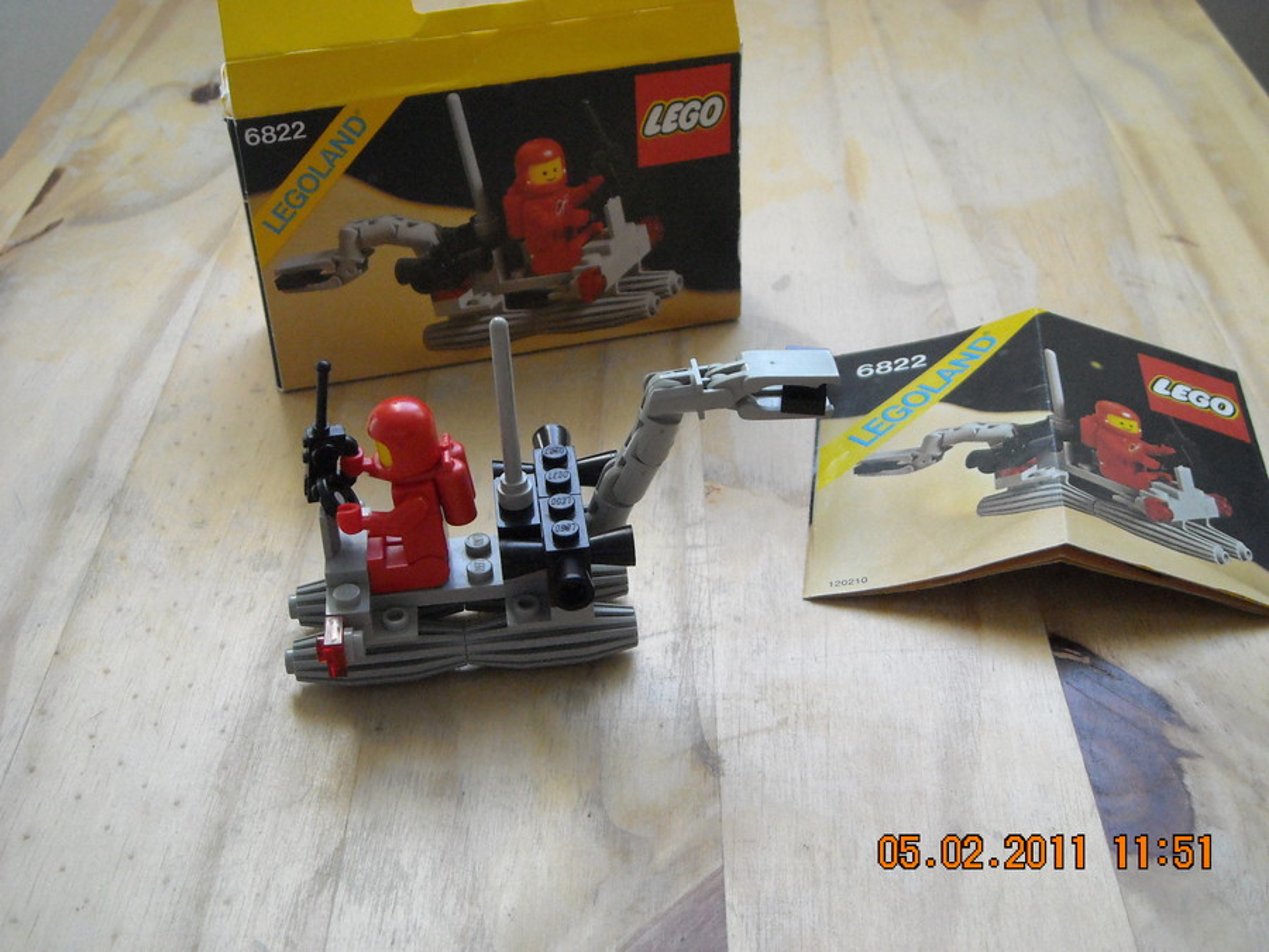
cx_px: 634
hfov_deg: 38.9
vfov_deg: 29.7
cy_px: 476
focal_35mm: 49
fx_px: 1796
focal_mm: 7.92
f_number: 3.2
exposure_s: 1/184
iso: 436
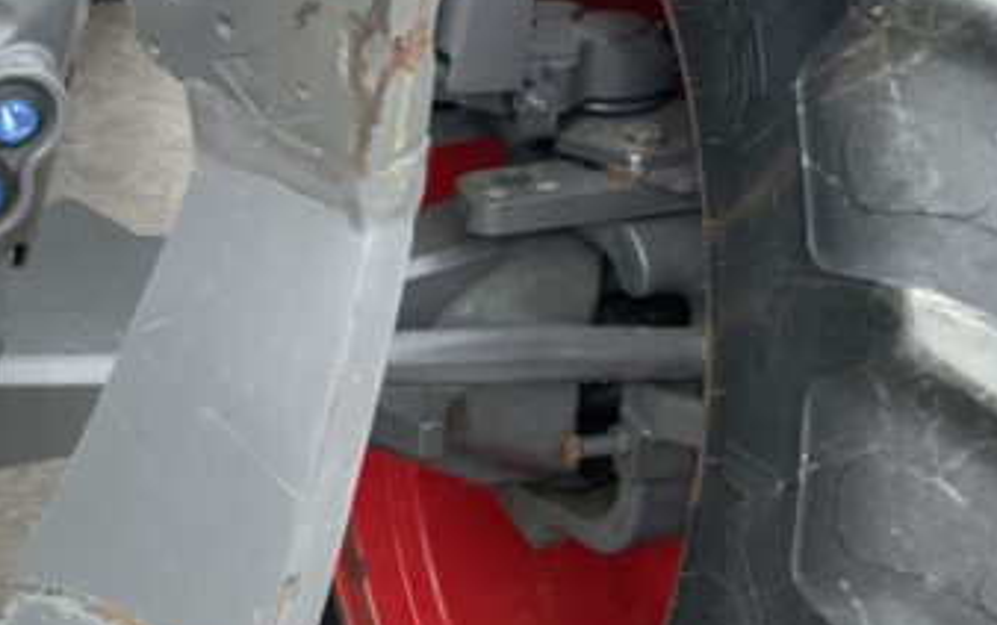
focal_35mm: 93
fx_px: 2529
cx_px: -431
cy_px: 478
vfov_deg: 14.0
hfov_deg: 19.8
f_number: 1.8
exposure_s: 1/122
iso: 20
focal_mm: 3
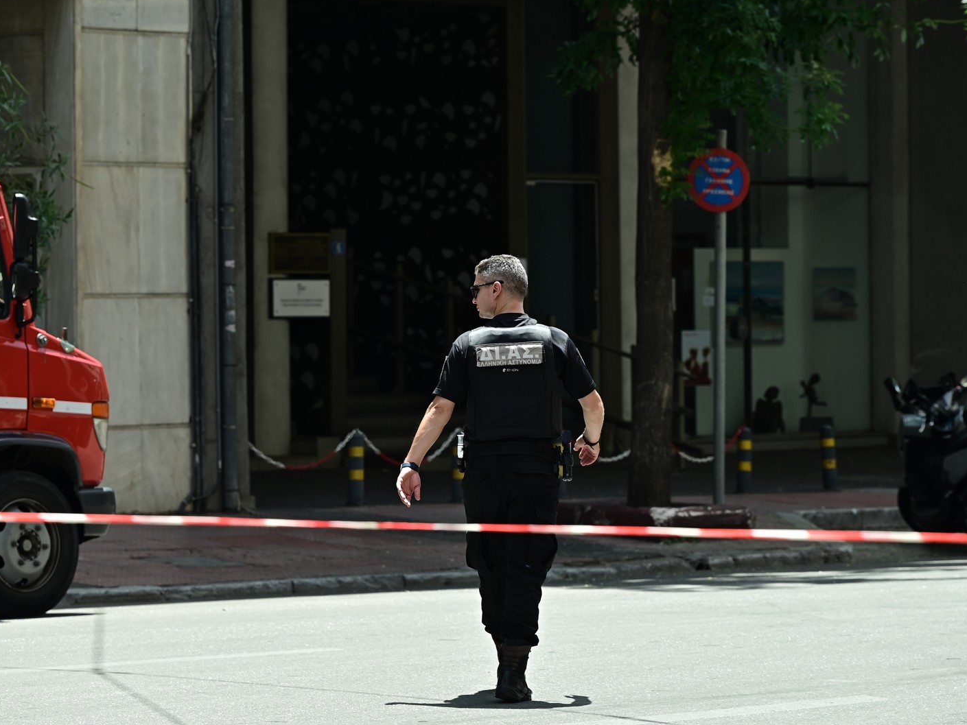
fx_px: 3660
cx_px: 447
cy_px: 361
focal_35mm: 131
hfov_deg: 15.1
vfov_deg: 11.3
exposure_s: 1/500
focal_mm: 120
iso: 160
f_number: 5
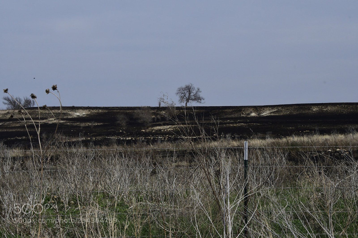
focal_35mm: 87
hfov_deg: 23.4
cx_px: 179
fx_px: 865
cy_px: 119
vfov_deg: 15.7
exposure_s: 1/2000
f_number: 13
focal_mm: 58
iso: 800
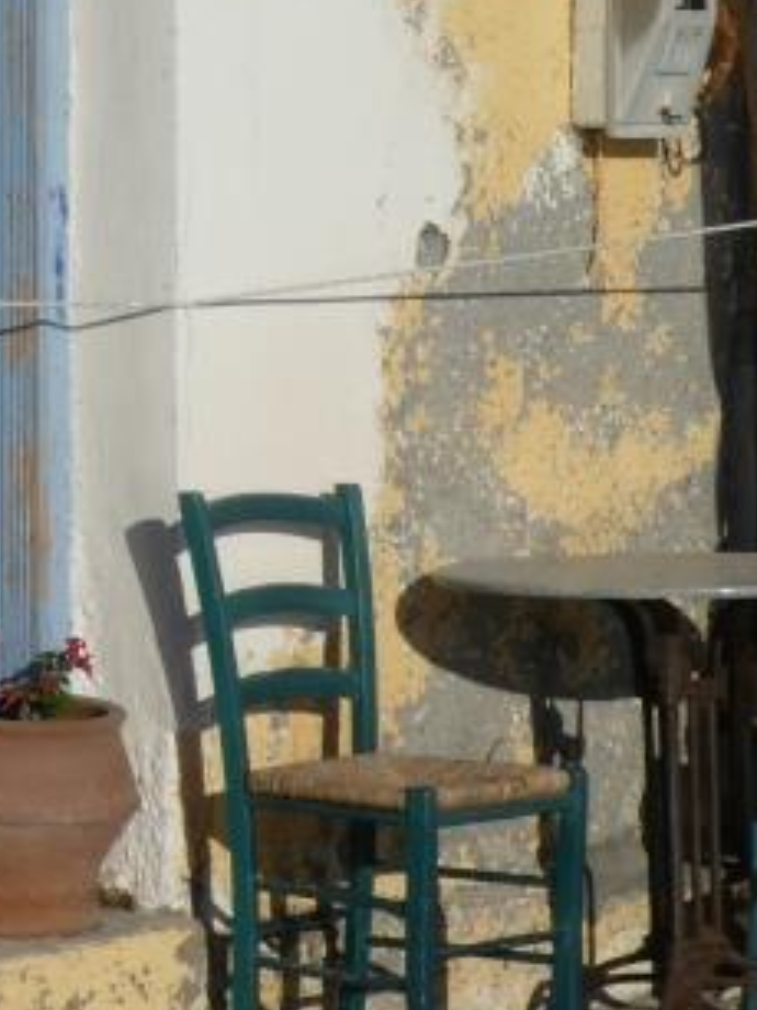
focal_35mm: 157
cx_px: -365
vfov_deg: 12.6
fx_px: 4581
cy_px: 326
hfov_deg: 9.2
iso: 80
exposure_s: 1/800
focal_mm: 8.4
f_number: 5.6
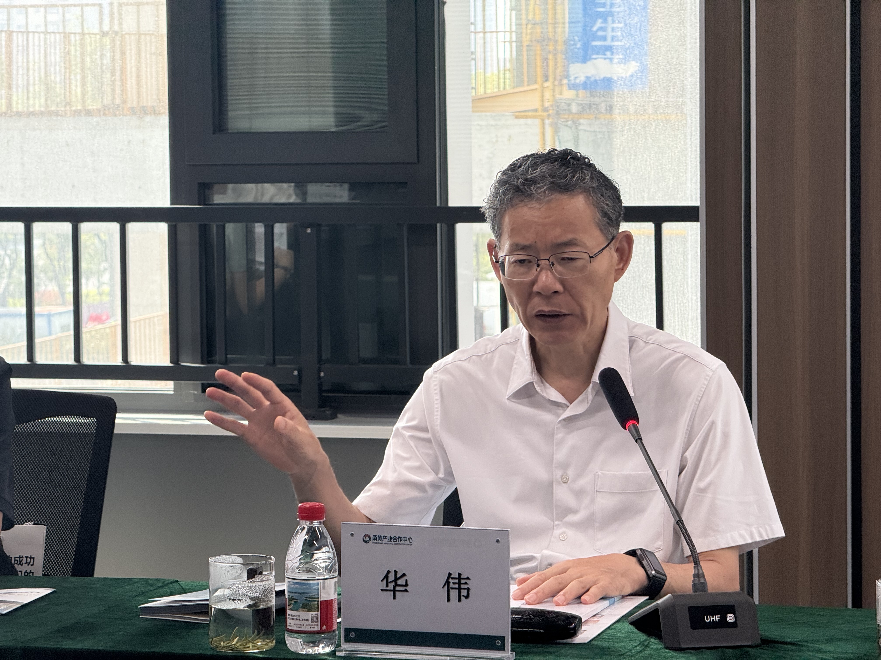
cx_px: 440
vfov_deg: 12.3
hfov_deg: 16.4
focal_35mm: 120
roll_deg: +0.4
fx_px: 3054
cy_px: 330
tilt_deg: -3.8
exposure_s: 1/99
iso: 125
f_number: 2.8
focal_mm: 15.66
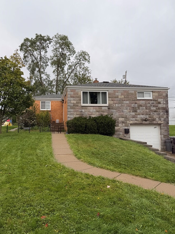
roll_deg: +0.8
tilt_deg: +5.0
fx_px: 189
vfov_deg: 63.4
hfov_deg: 49.6
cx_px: 78
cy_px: 113
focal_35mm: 28
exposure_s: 1/1437
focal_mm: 6.76
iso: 80
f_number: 1.78
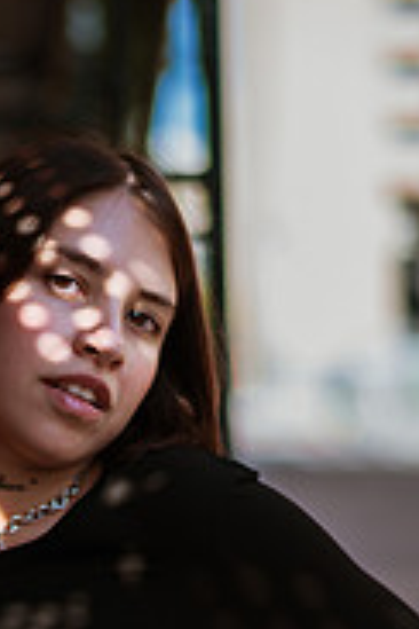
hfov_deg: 9.5
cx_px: 31
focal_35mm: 143
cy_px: 612
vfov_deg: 14.2
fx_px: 2496
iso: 50
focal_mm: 58
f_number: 1.4
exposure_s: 1/1250
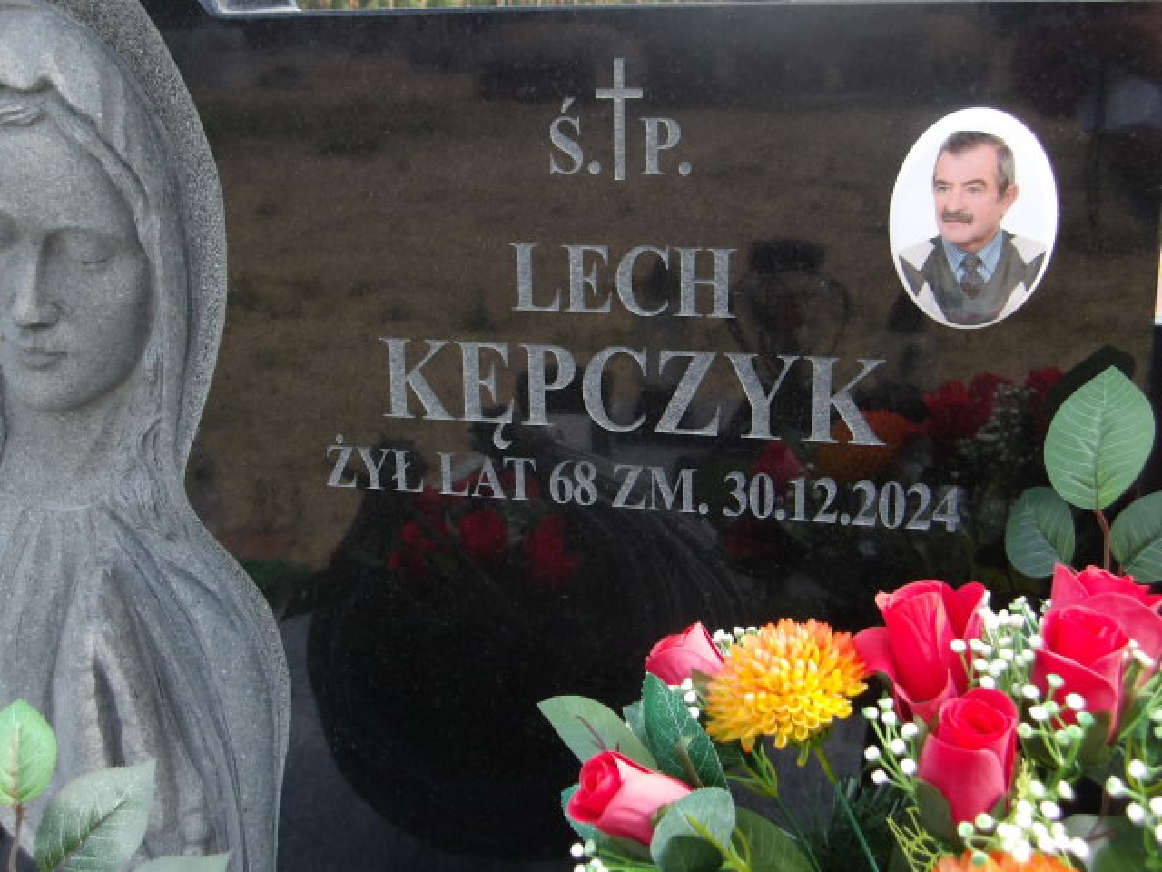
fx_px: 1410
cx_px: 581
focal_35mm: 42
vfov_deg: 34.3
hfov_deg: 44.8
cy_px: 436
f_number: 3.7
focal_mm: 7.6
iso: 100
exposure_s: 1/190
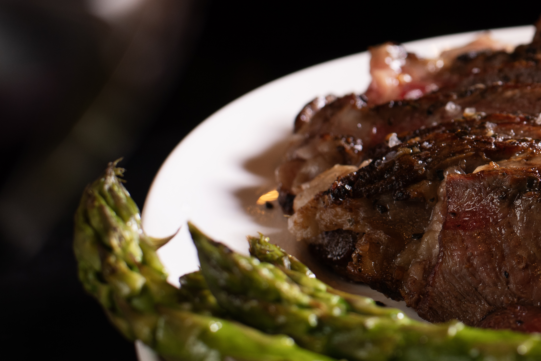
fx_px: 1984
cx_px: 707
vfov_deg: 10.3
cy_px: -17
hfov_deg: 14.8
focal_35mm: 132
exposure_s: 1/160
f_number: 4.5
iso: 160
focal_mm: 50
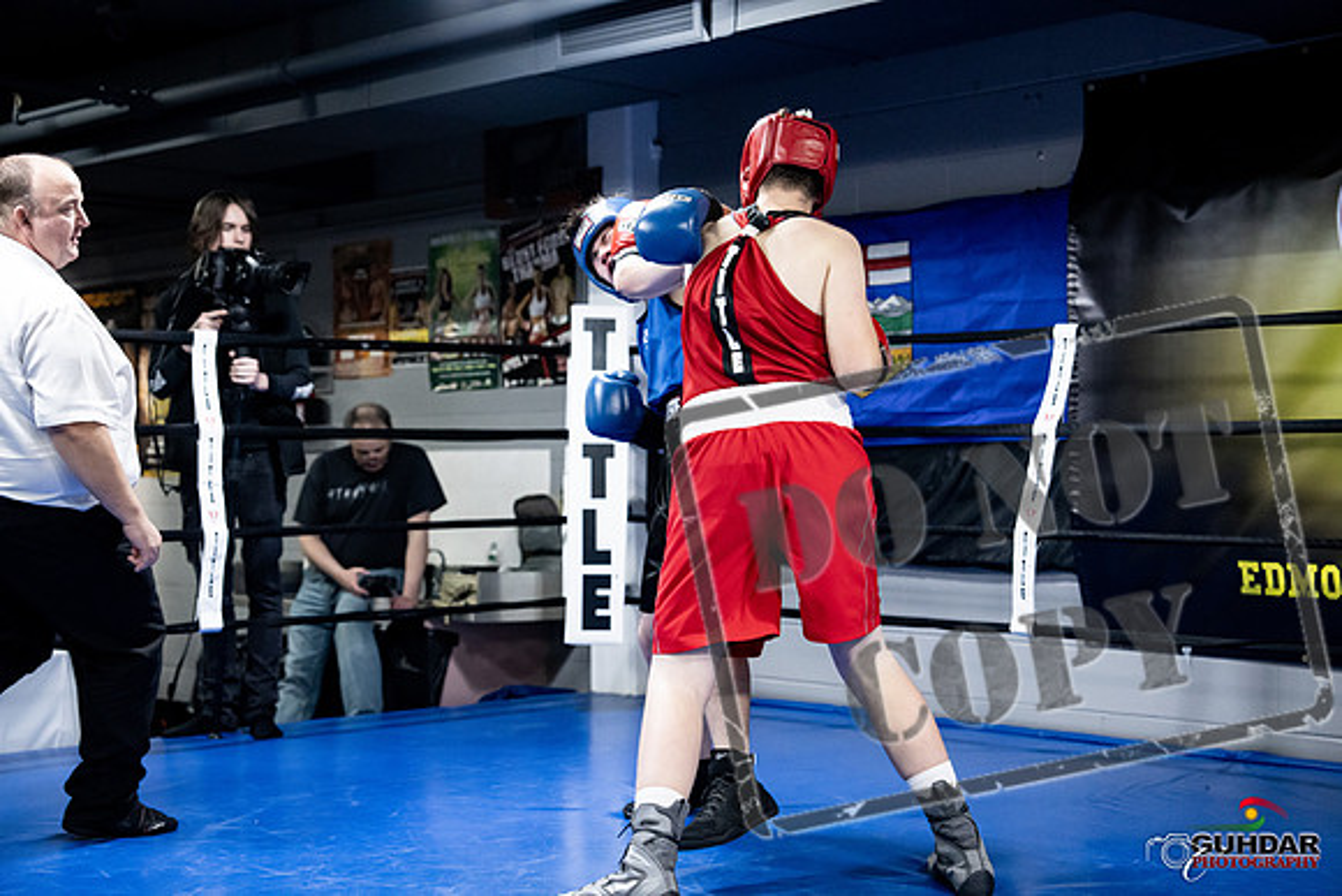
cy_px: 448
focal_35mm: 58
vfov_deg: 23.4
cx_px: 671
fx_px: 2163
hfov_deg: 34.5
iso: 8000
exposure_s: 1/1000
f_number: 2.8
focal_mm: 58
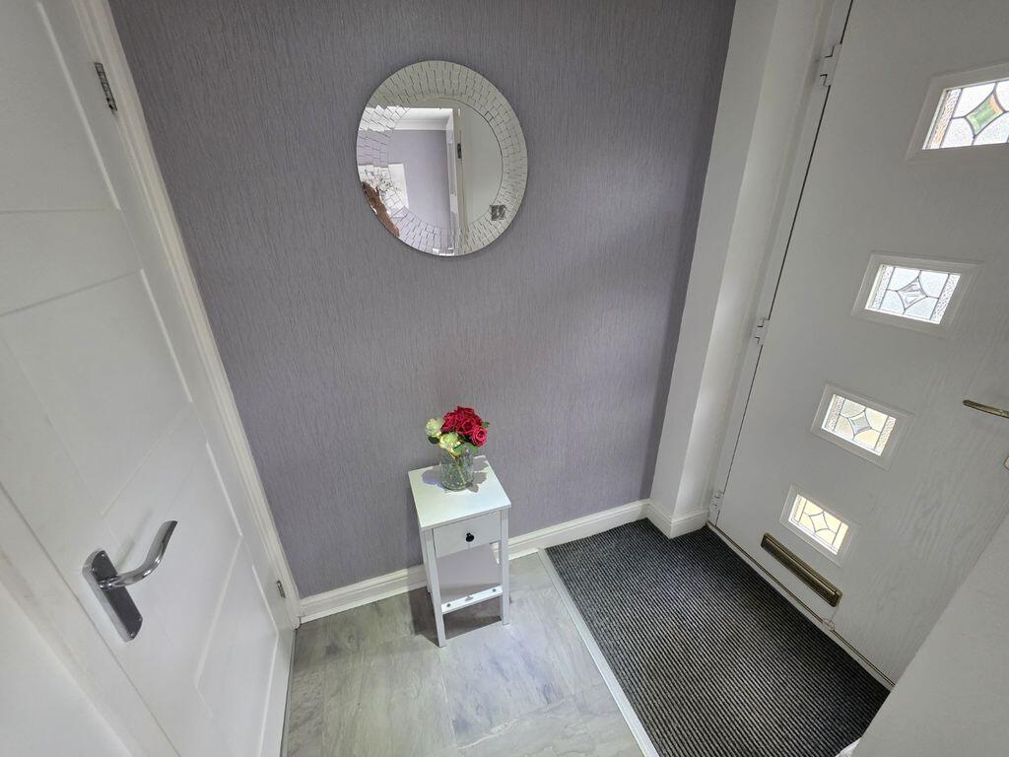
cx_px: 504
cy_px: 378
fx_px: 379
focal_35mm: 13
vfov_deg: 89.9
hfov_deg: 106.2
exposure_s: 1/50
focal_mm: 2.2
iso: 250
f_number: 1.9
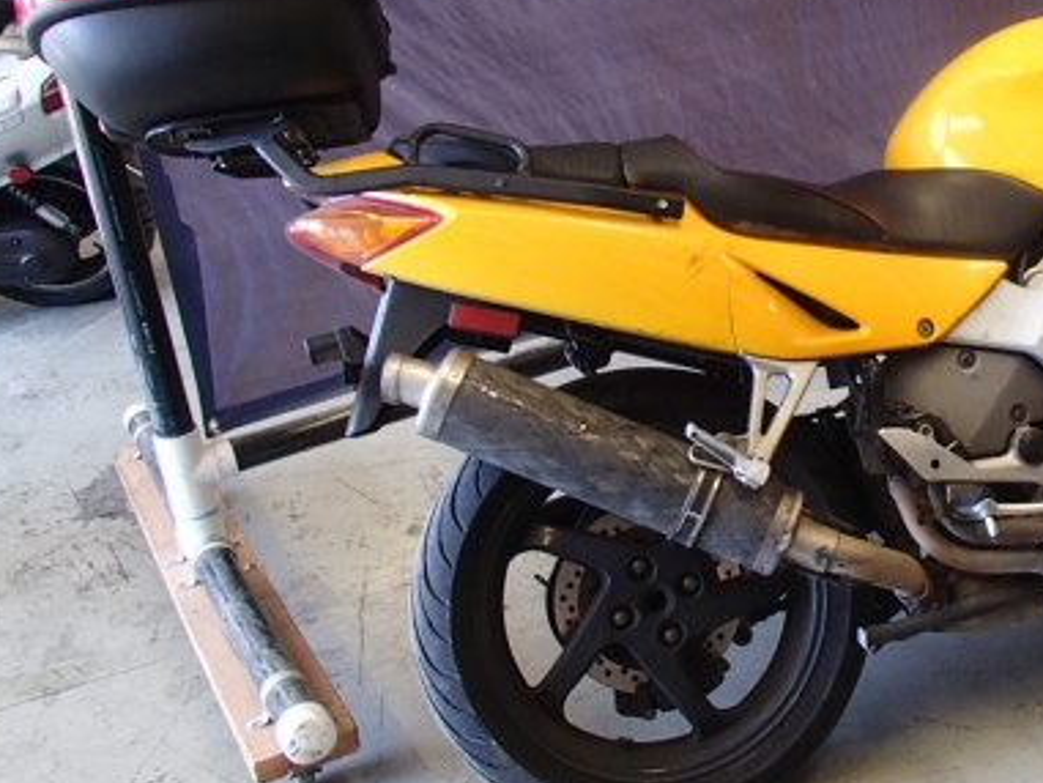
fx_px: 1417
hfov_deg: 38.7
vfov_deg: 30.8
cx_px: 857
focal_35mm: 47
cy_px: 309
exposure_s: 1/30
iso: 200
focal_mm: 5
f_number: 3.9
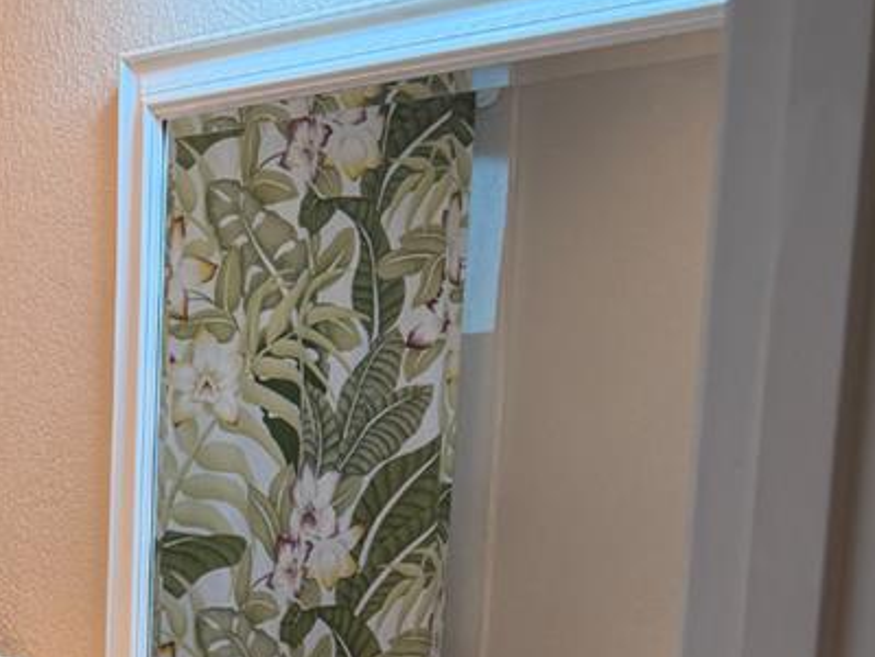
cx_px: -187
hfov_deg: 20.3
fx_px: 2275
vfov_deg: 15.3
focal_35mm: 90
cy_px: 958
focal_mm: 6.76
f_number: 1.78
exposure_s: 1/214
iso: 160
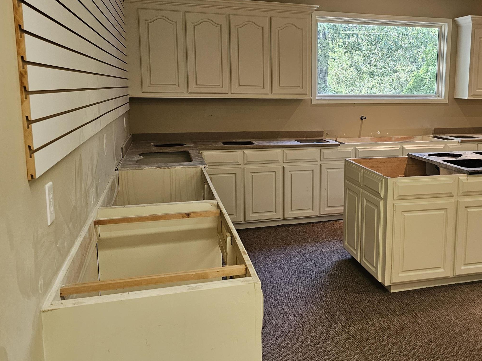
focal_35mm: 35
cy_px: 152
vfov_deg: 40.6
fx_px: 487
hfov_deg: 51.5
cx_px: 326
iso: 200
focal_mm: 6.3
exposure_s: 1/120
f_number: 1.7
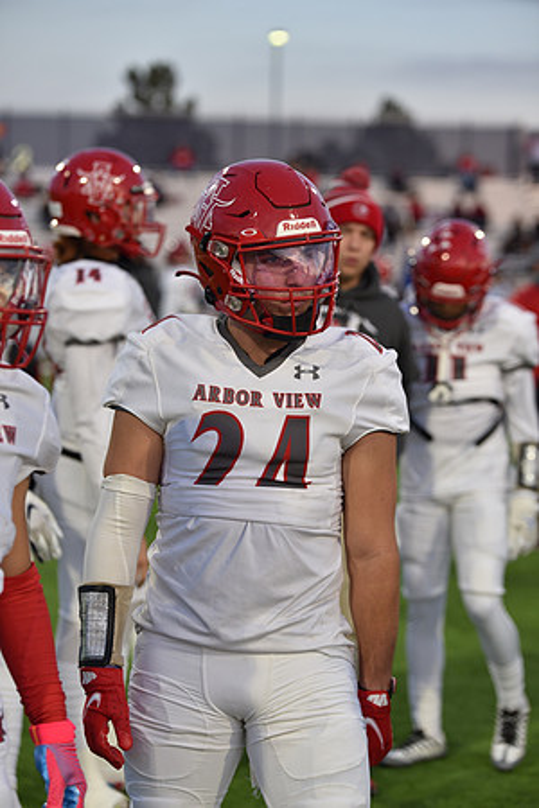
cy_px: 404
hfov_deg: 13.7
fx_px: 2246
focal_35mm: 100
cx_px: 270
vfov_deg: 20.4
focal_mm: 100
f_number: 2.8
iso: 280
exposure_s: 1/250
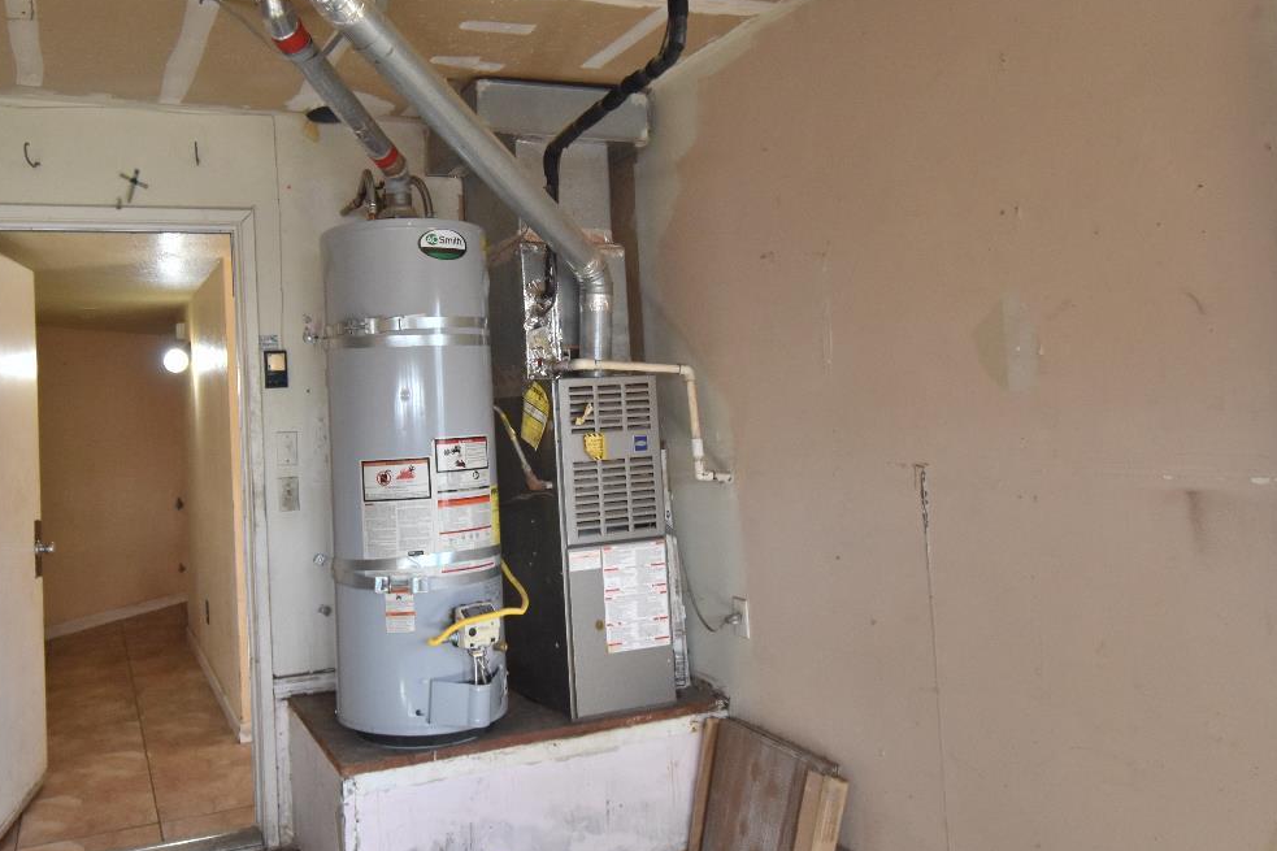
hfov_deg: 61.5
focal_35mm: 30
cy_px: 370
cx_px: 477
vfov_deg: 43.8
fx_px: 1056
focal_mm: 13
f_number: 4.8
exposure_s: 1/125
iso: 800
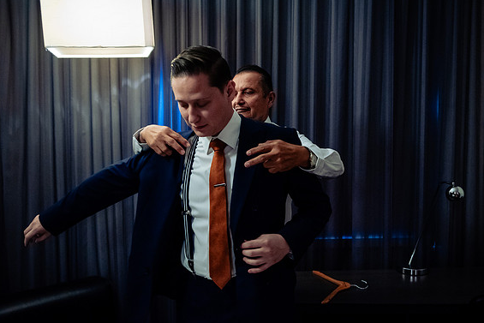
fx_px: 484
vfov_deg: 36.9
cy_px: 164
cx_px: 269
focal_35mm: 36
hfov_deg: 53.0
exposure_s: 1/100
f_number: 2.8
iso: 4000
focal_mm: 31
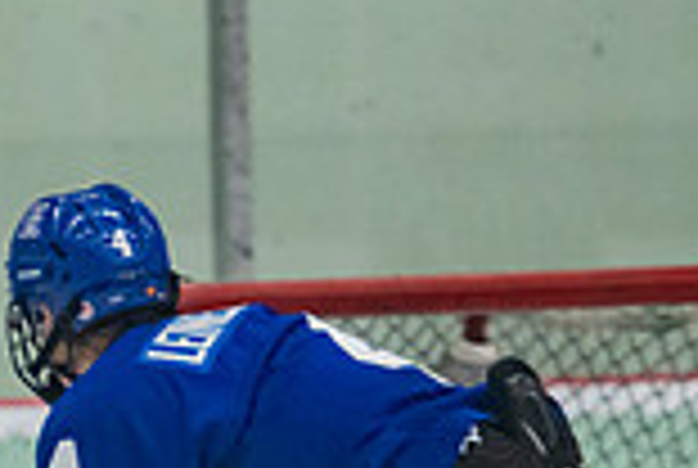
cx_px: -716
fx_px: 15541
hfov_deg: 2.6
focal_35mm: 800
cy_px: 402
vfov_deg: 1.7
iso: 2000
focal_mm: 145
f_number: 3.2
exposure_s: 1/640
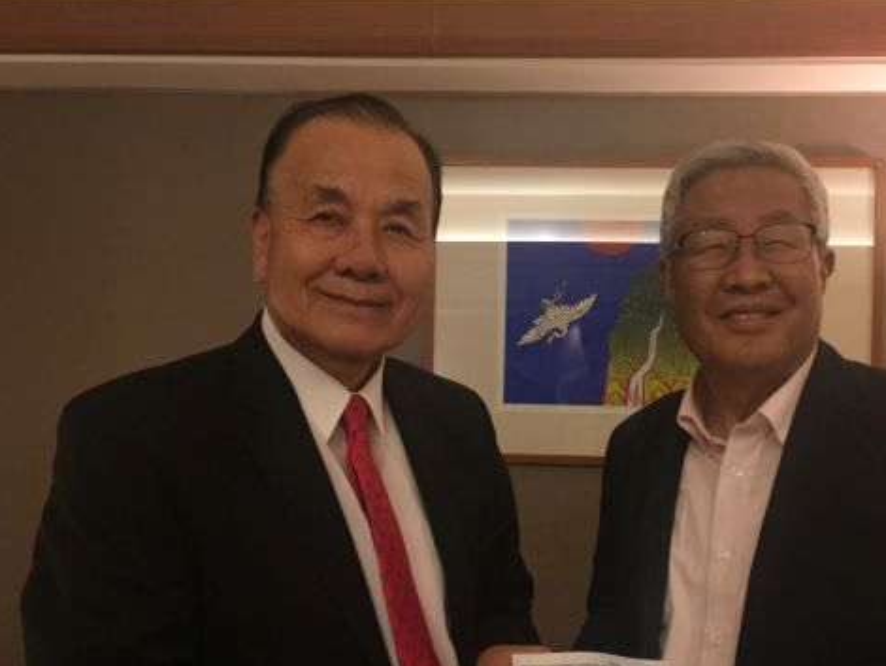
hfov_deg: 49.8
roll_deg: -1.0
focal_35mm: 37
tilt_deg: +0.5
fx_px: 948
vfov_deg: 38.6
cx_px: 532
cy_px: 387
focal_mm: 4.15
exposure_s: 1/24
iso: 200
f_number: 2.2
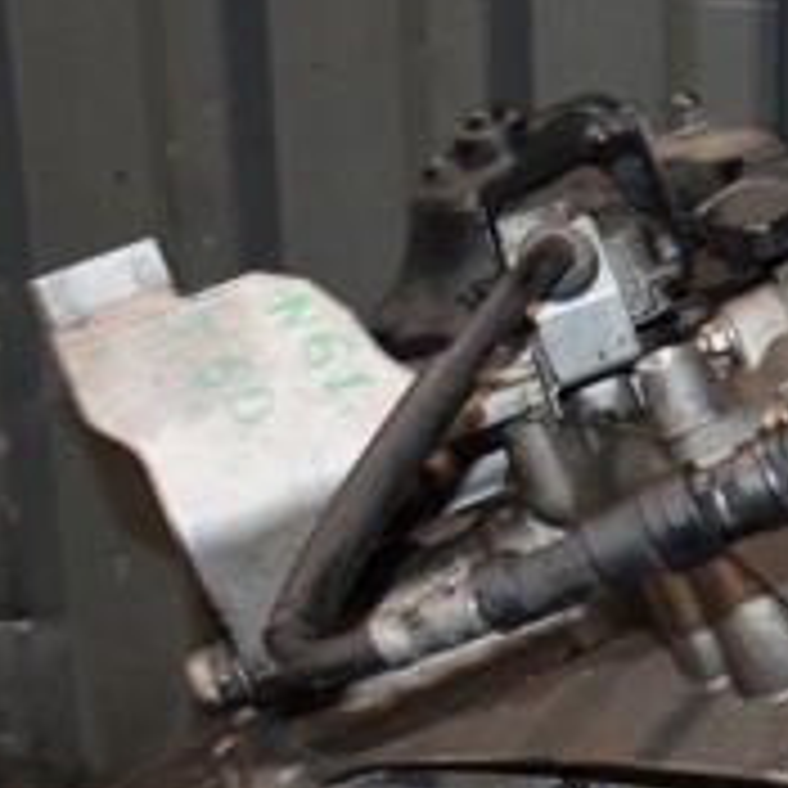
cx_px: 1103
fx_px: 2885
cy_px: 626
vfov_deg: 15.5
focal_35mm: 112
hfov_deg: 14.7
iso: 800
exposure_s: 1/60
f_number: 5
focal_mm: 24
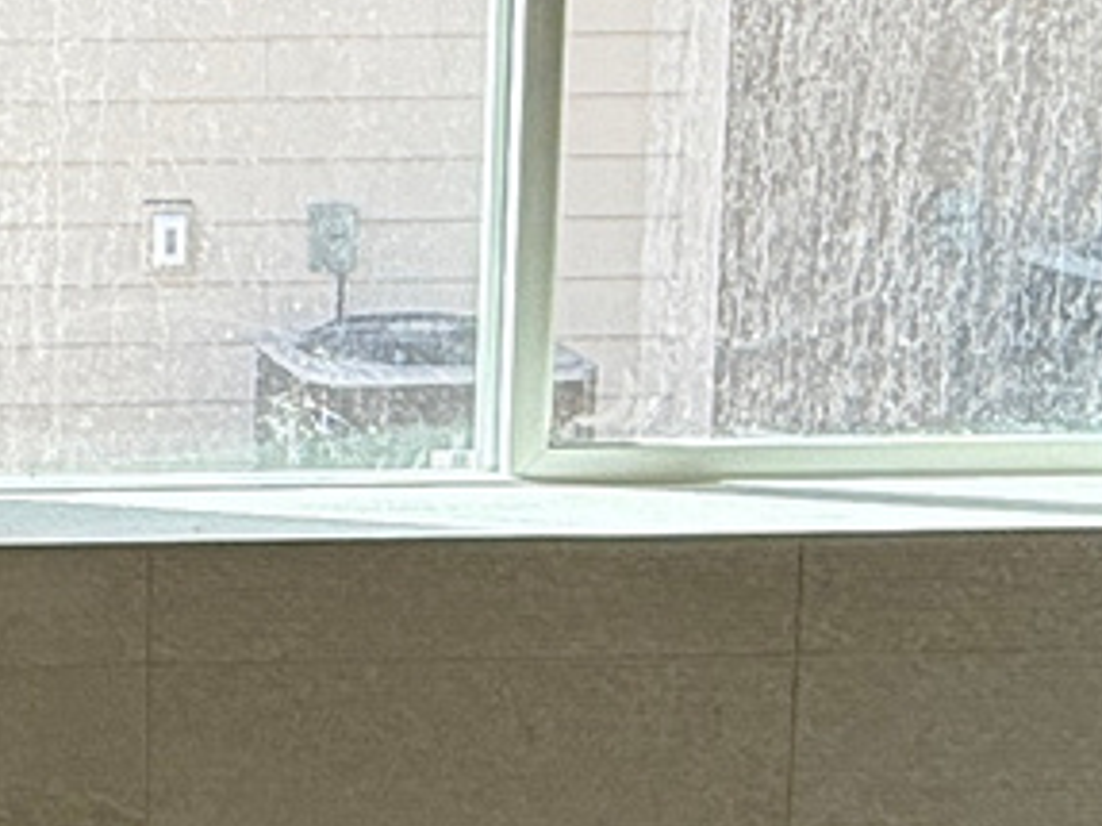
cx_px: -315
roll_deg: +1.7
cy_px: 496
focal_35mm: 100
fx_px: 3182
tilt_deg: -9.8
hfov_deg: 18.4
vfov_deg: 14.8
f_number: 2.2
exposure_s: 1/258
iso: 50
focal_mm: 2.22
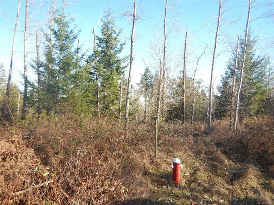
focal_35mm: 24
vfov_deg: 56.8
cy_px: 102
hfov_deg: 71.6
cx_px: 137
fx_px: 190
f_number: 2.8
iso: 125
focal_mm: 4.3
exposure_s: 1/400
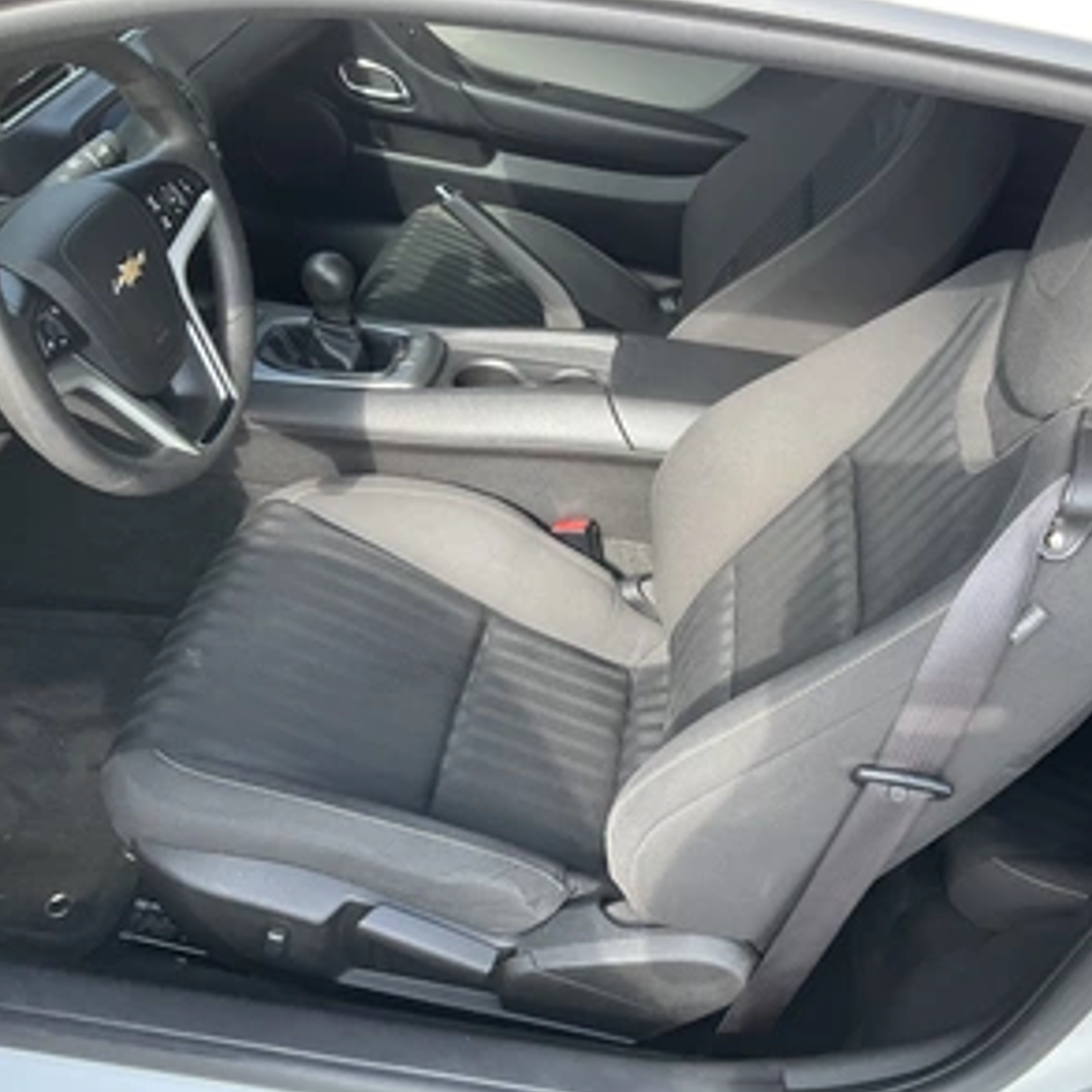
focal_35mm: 35
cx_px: 682
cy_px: 552
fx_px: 1249
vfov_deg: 47.2
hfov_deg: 46.8
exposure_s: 1/187
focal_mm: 3
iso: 25
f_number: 1.8
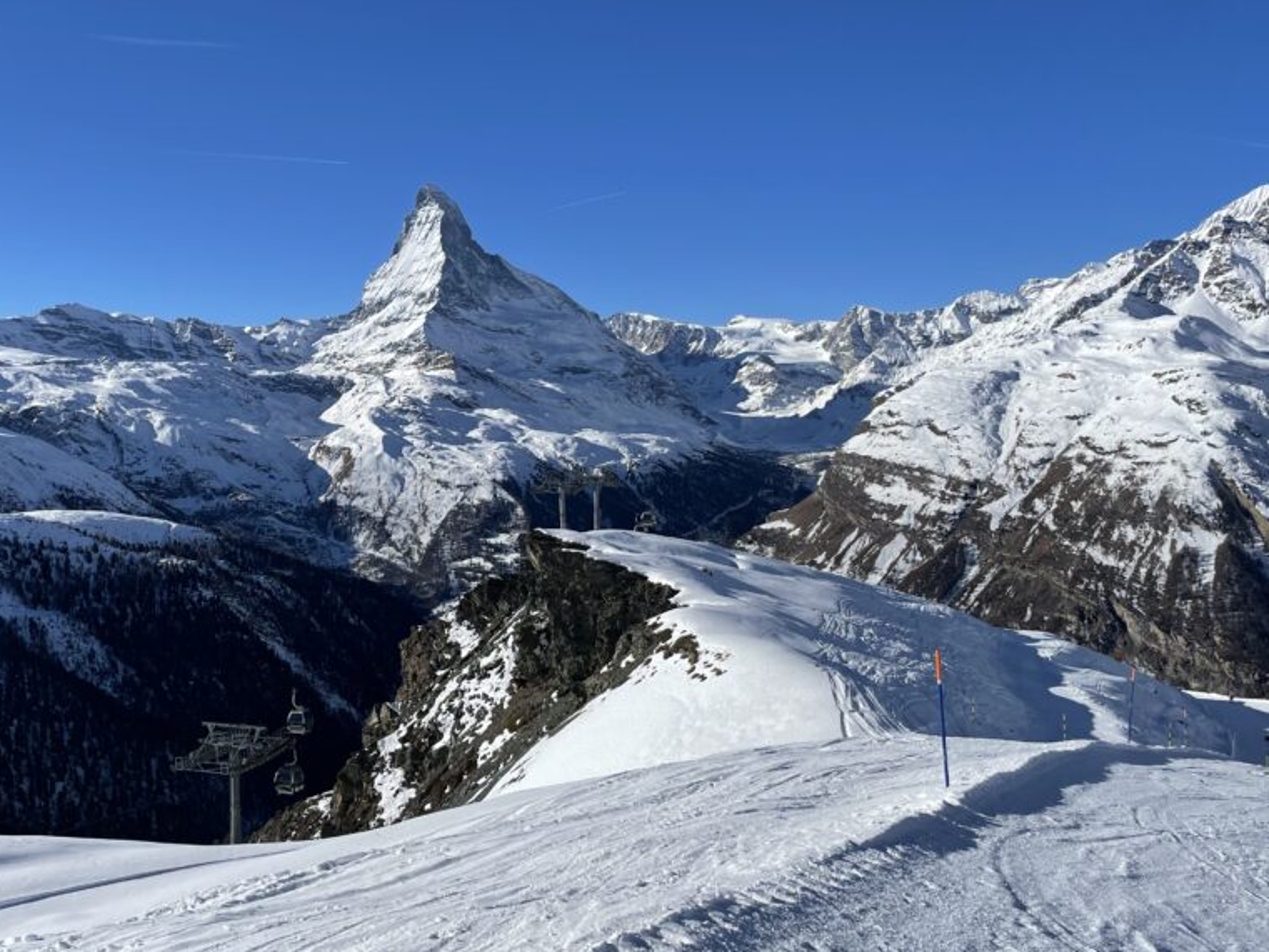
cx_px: 495
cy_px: 433
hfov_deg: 52.2
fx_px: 1283
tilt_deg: -0.1
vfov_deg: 40.7
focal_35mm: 35
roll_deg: +1.6
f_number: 1.6
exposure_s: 1/7299
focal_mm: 4.2
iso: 32
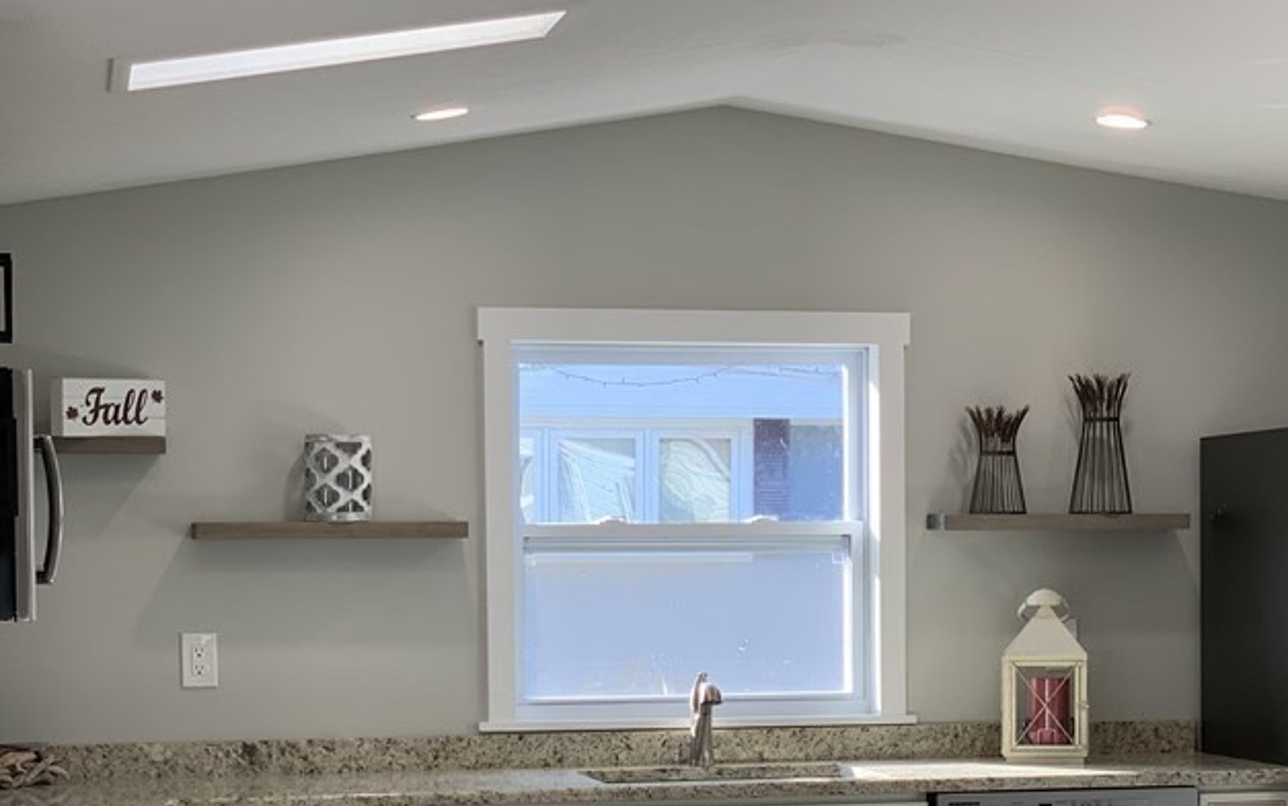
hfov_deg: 23.0
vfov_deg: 14.3
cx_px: 684
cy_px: 771
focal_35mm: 90
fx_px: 3159
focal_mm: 6
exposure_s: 1/63
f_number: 2.4
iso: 32
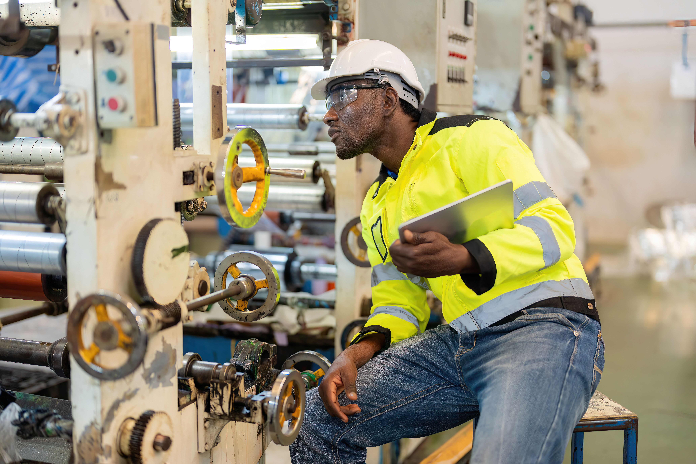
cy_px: 232
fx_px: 967
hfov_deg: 39.6
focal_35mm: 50
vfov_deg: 27.0
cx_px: 348
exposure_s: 1/160
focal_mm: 50
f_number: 1.2
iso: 400
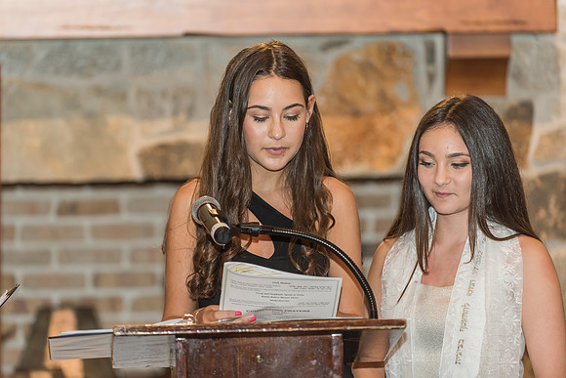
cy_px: 179
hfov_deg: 11.2
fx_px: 2891
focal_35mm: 184
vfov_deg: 7.5
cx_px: 269
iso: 800
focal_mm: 175
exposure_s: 1/125
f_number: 2.8
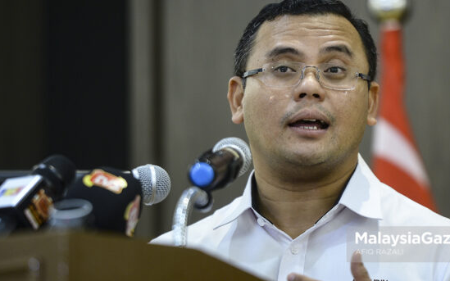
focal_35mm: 253
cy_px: 153
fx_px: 3102
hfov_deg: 8.3
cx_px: 269
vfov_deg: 5.2
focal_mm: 200
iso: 1000
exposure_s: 1/100
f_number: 2.8
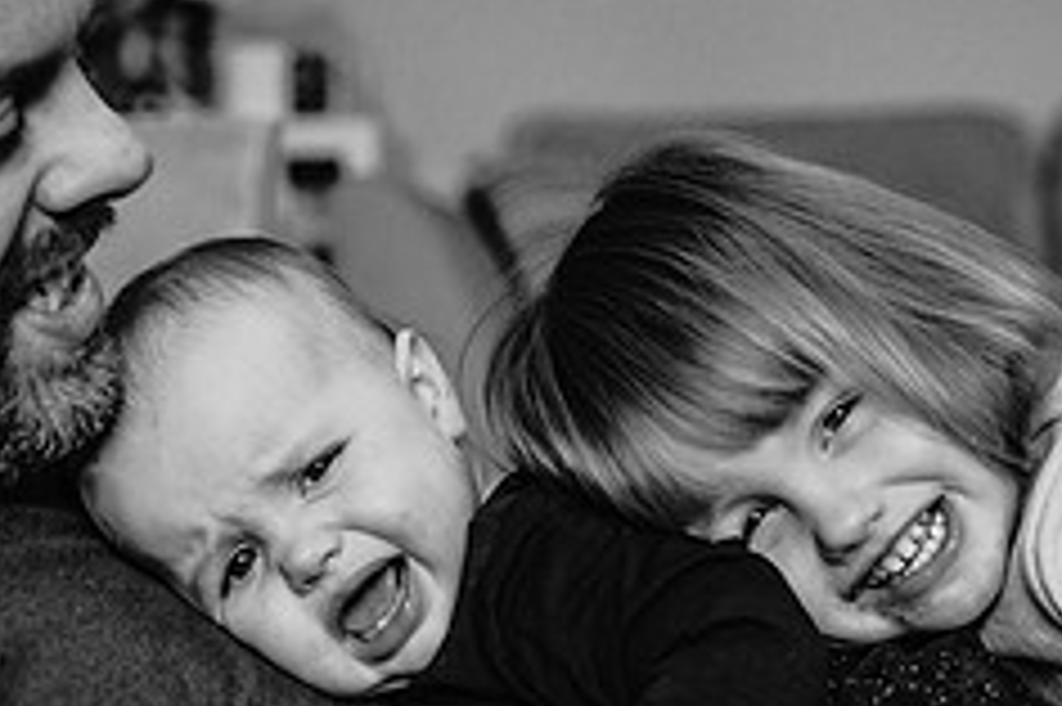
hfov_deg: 23.6
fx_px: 2535
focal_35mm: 86
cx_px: 612
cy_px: 513
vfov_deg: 15.8
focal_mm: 35
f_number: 2.2
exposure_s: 1/160
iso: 500
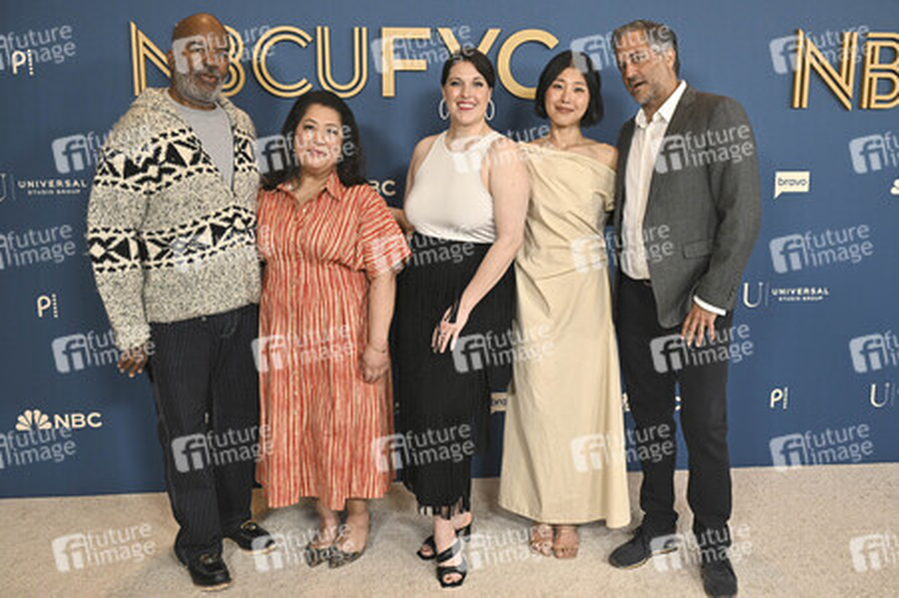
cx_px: 450
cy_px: 299
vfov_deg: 37.8
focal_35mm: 35
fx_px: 873
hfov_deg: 54.5
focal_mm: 35
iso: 2000
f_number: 5
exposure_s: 1/320
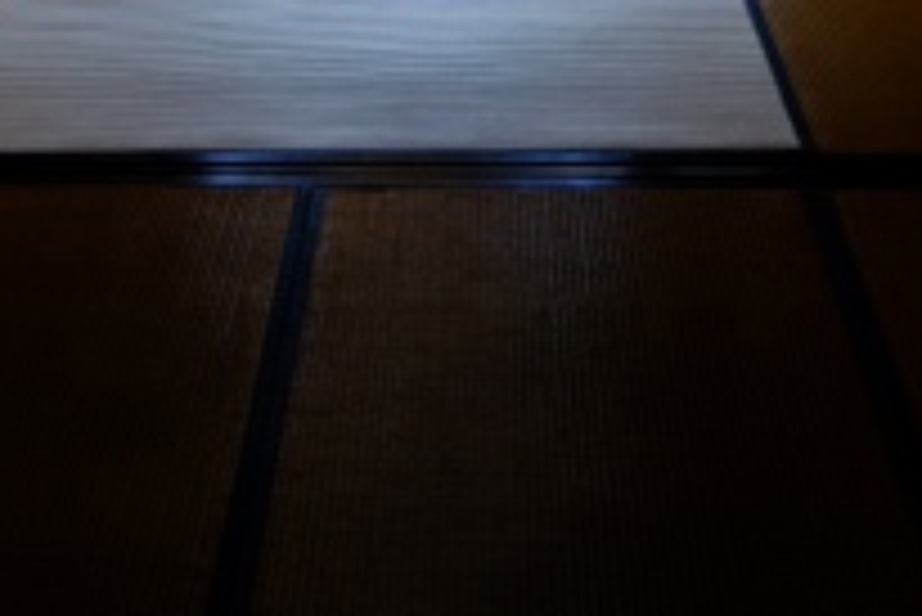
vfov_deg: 22.7
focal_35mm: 59
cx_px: 265
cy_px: 133
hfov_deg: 33.4
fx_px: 1512
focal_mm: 18
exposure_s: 1/450
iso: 1600
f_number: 2.8
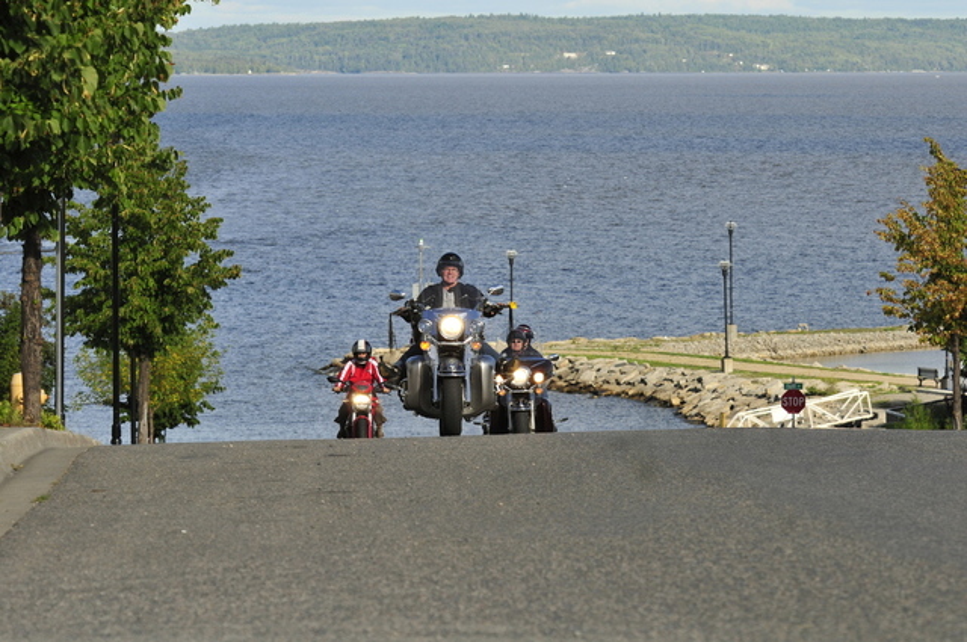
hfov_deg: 9.5
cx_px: 484
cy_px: 321
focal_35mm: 218
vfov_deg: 6.3
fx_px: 5835
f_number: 8
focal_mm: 145
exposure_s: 1/1000
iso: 400
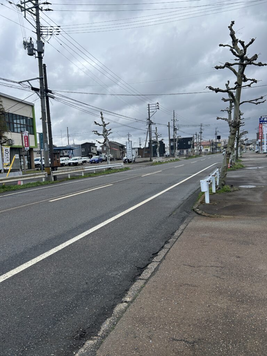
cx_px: 134
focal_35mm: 26
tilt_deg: -3.8
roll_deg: +2.6
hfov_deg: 53.1
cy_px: 178
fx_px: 267
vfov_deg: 67.3
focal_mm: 5.7
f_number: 1.5
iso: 50
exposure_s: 1/2762
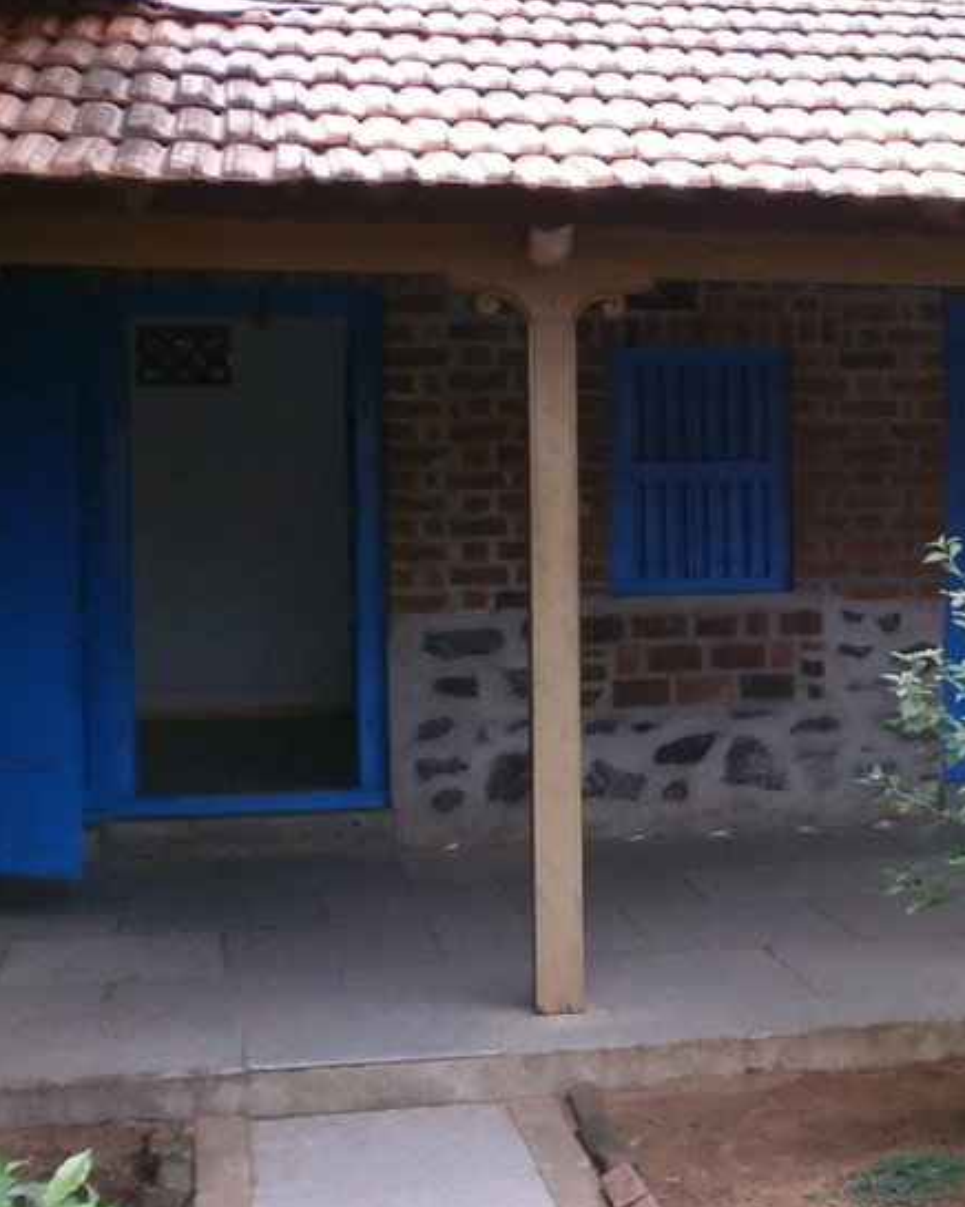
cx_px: 790
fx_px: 2071
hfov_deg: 25.7
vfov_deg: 32.5
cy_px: 547
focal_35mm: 58
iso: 125
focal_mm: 4.8
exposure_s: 1/25
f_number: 2.9
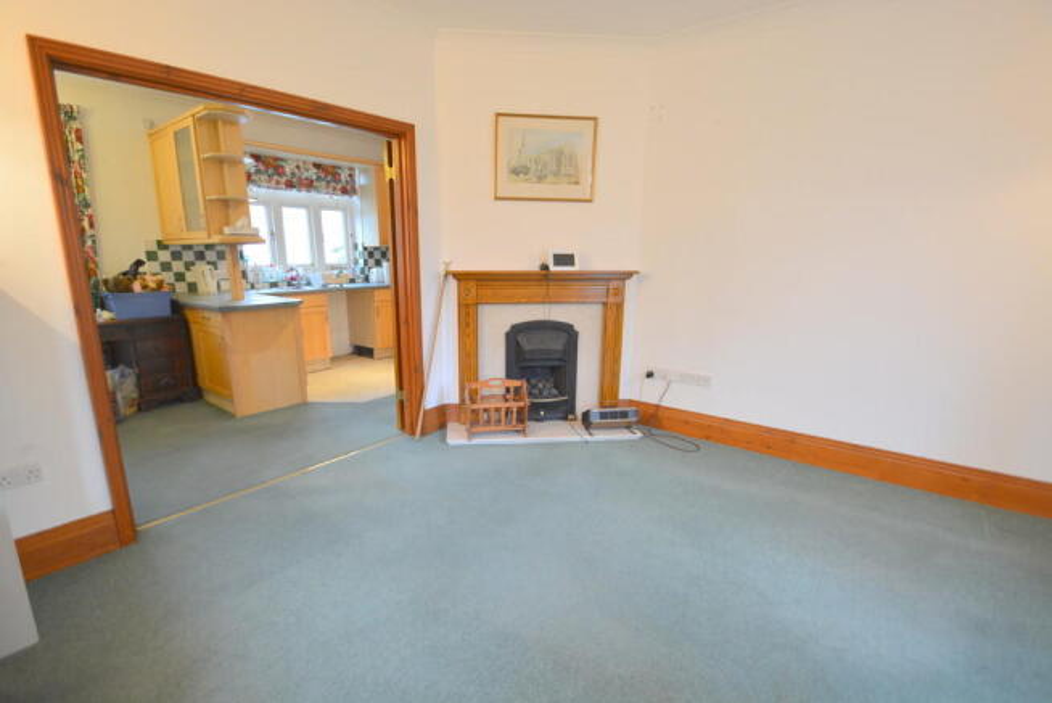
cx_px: 526
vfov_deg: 72.1
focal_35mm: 16
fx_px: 482
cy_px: 352
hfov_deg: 94.9
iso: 800
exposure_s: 1/40
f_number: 3.5
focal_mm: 11
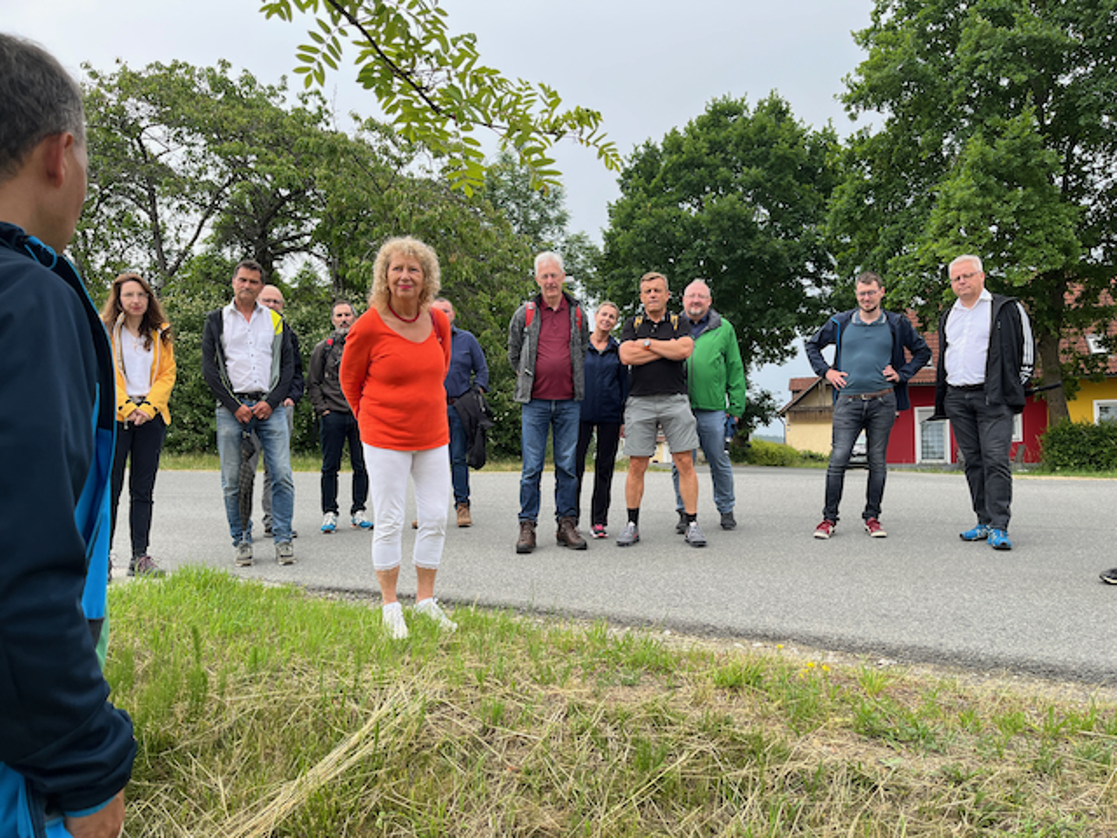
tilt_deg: +2.3
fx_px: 839
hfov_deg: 67.3
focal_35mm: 26
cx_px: 558
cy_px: 419
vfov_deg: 53.1
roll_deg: +0.6
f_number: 1.6
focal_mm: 5.1
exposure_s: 1/642
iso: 50
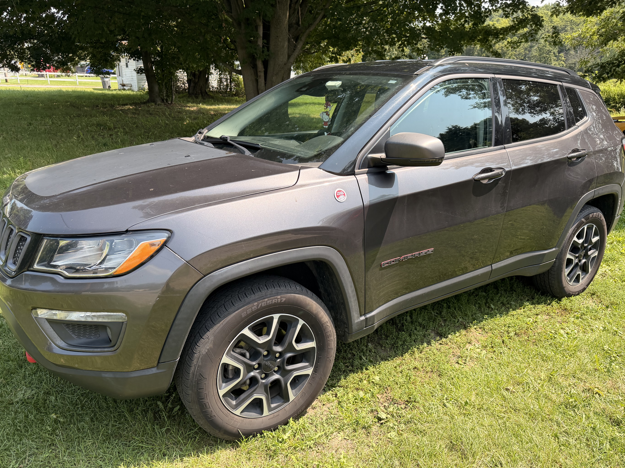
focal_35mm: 25
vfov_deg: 54.9
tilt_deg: -20.1
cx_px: 315
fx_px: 451
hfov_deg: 69.4
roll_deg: -1.7
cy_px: 242
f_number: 1.78
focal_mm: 6.76
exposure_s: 1/1522
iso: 100
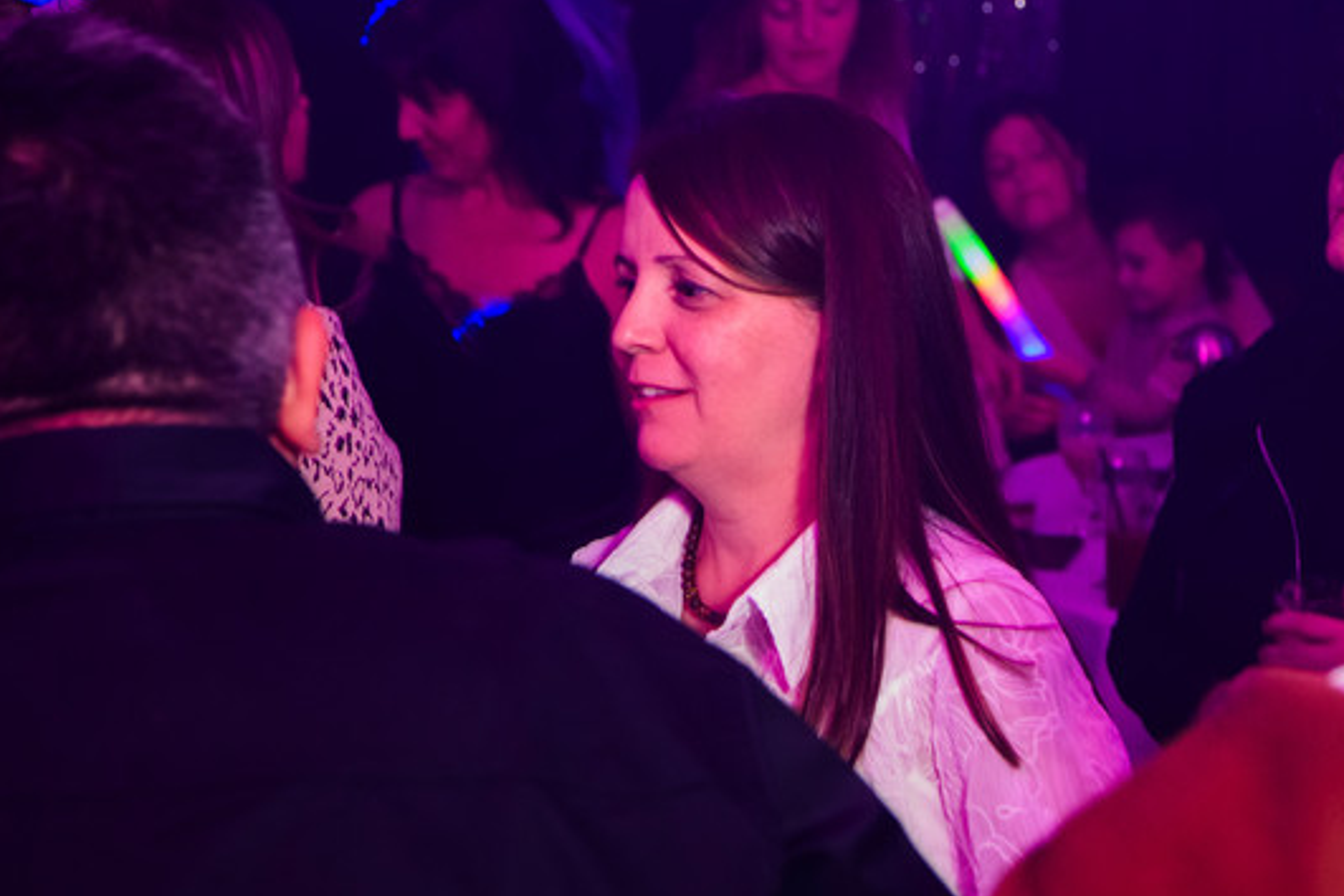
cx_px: 701
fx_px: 3509
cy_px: 411
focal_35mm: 94
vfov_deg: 14.5
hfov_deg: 21.7
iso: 3200
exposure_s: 1/40
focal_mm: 52
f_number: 3.8
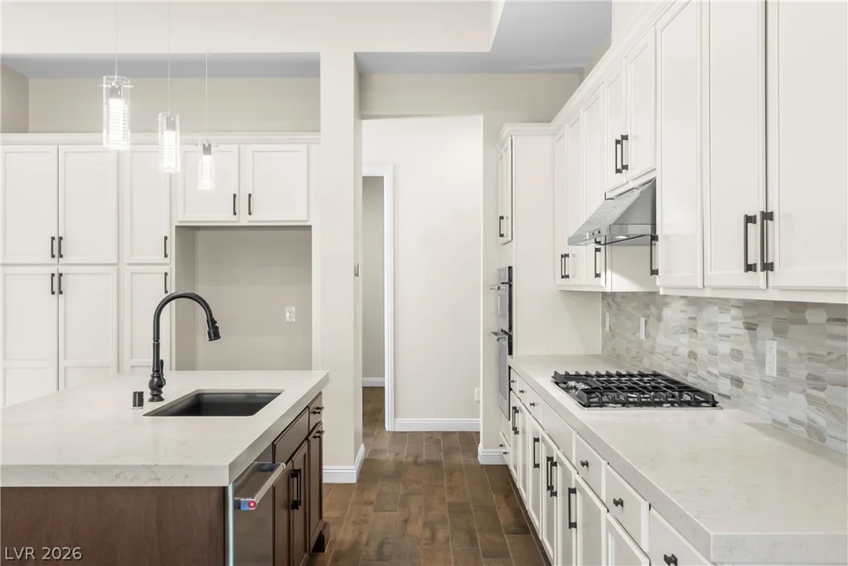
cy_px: 283
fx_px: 801
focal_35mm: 34
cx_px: 424
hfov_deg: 55.8
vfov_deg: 38.9
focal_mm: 23
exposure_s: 1/1.25
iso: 400
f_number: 8
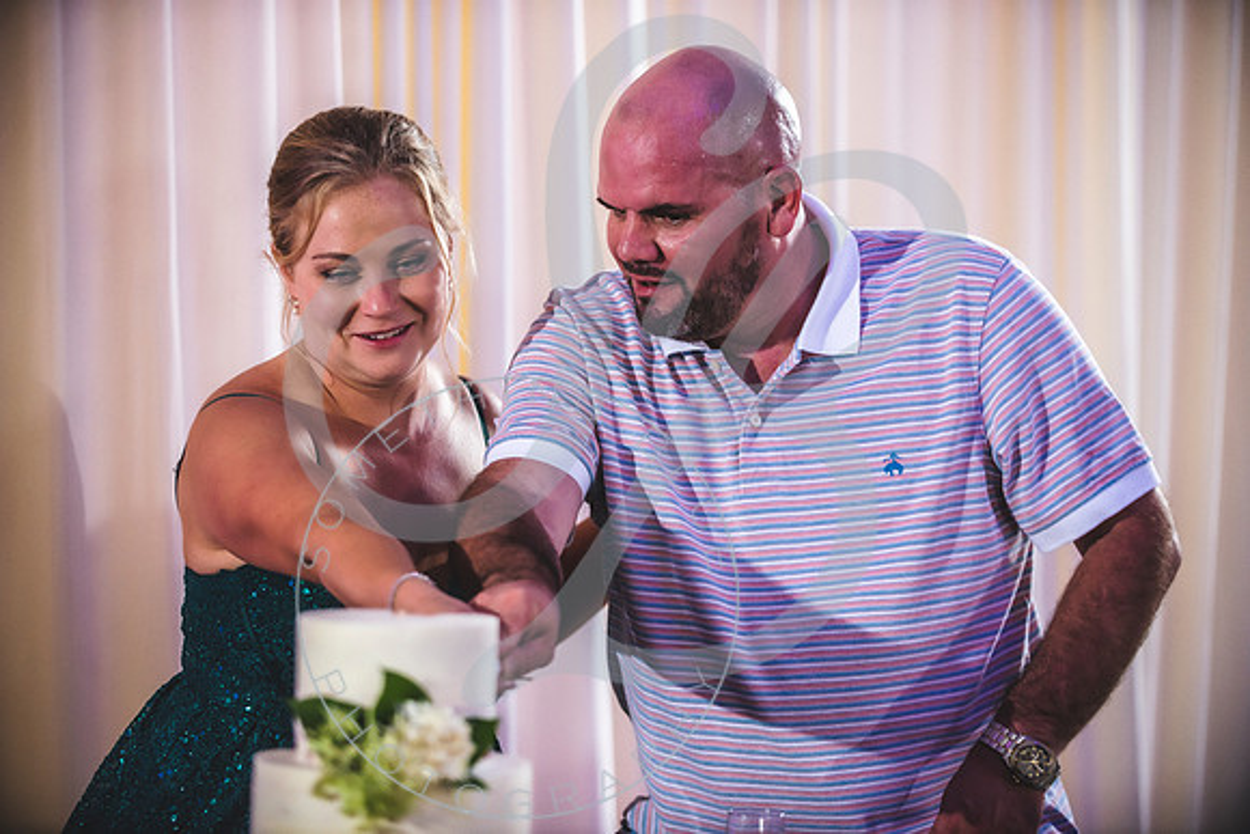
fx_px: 3820
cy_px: 417
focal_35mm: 110
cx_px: 625
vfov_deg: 12.5
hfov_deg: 18.6
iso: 1600
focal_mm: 110
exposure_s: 1/200
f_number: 2.8
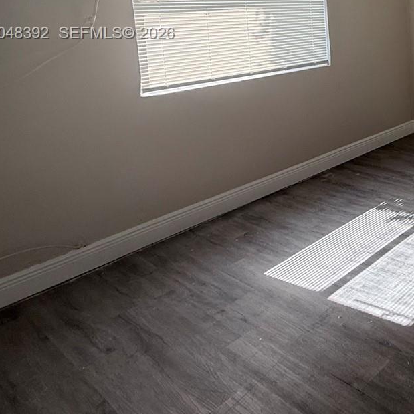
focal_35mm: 32
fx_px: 433
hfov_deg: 37.8
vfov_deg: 45.8
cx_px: 501
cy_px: 34
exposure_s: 1/175
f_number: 2.2
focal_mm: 2.22
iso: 64
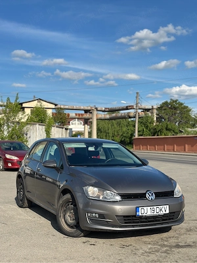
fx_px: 364
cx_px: 98
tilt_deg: +2.7
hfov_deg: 30.3
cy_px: 132
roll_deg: -0.1
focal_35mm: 48
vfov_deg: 39.7
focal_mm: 6.86
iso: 100
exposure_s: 1/3155
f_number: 1.78
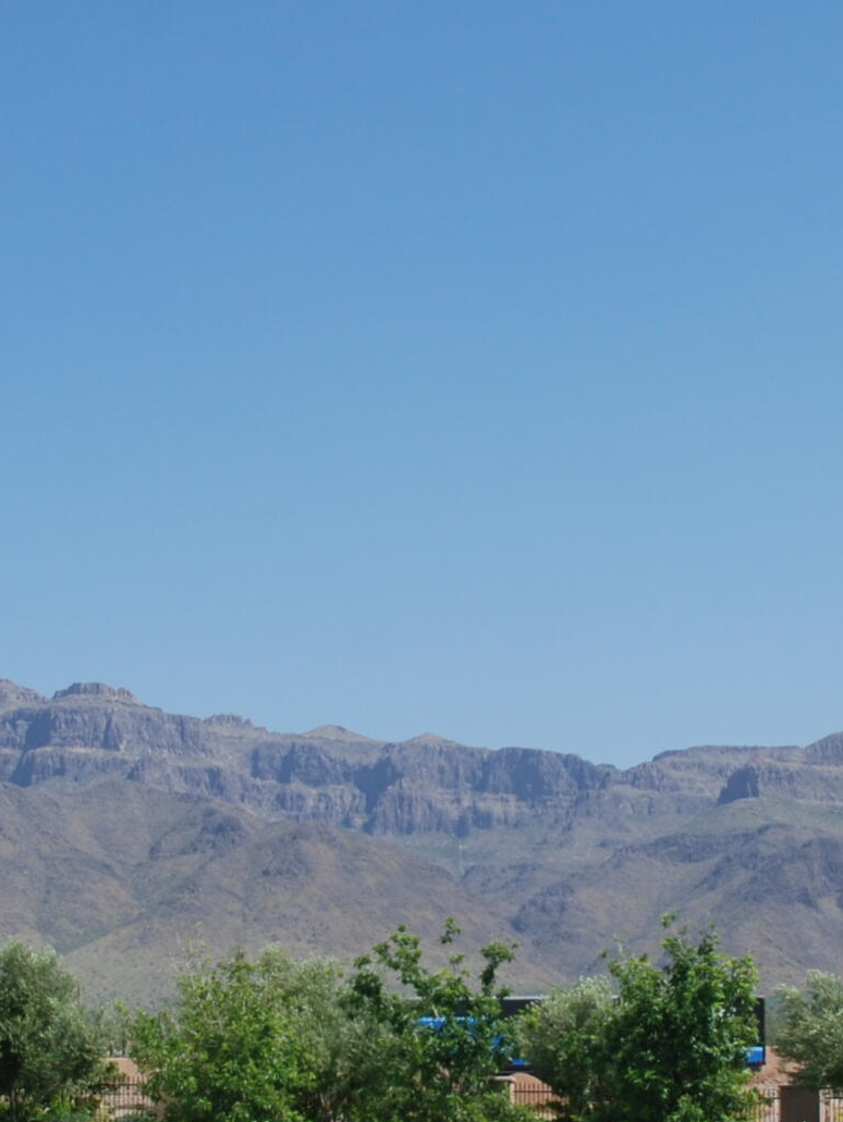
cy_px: 855
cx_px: 460
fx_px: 2726
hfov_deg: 17.6
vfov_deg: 23.0
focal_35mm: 84
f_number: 8
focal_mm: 20
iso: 125
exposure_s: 1/250
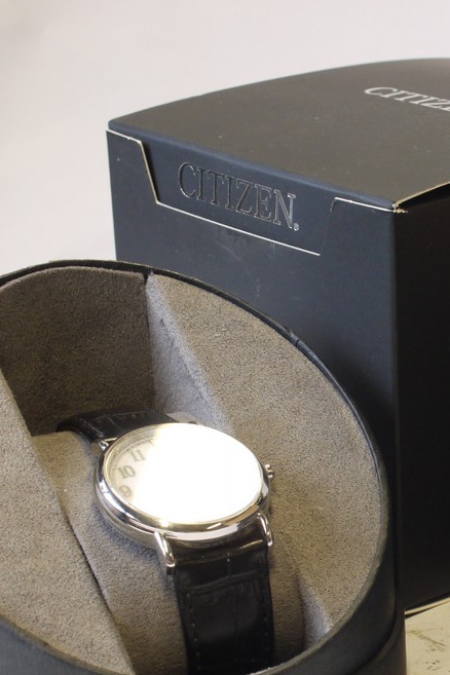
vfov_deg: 17.9
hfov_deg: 11.9
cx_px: 455
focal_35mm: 114
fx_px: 2137
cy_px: 448
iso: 400
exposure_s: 1/13
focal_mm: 30
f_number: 9
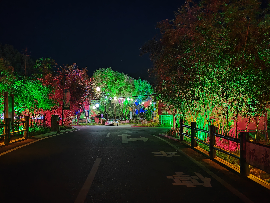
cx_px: 135
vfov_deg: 51.4
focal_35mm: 27
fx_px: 211
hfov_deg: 65.3
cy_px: 102
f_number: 1.8
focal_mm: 6.14
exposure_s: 1/7.69
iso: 8525
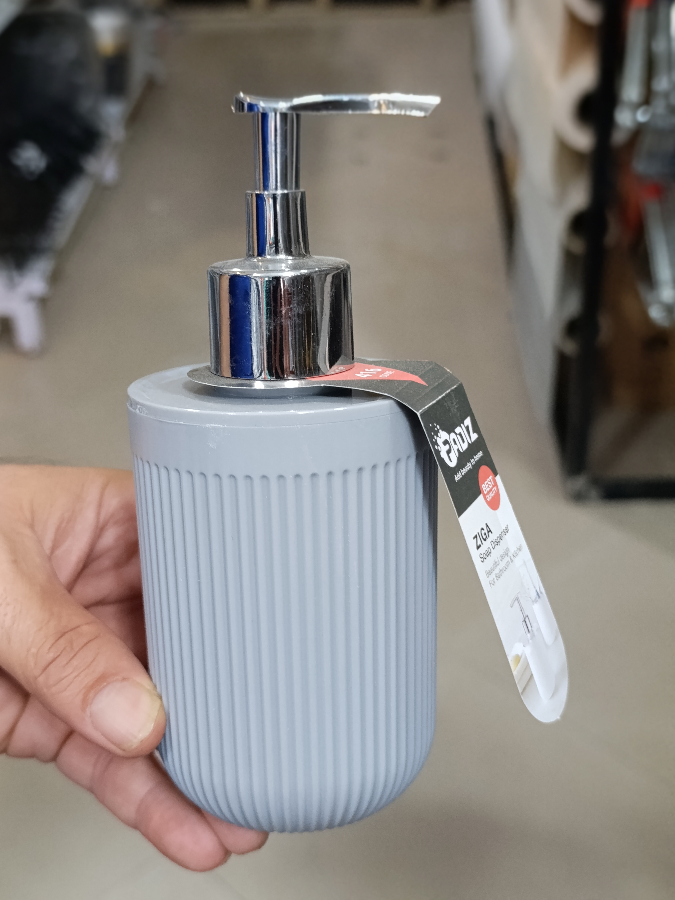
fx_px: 1222
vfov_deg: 40.4
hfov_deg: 30.9
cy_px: 448
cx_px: 333
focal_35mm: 47
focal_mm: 6.14
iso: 1250
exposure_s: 1/50
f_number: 1.6
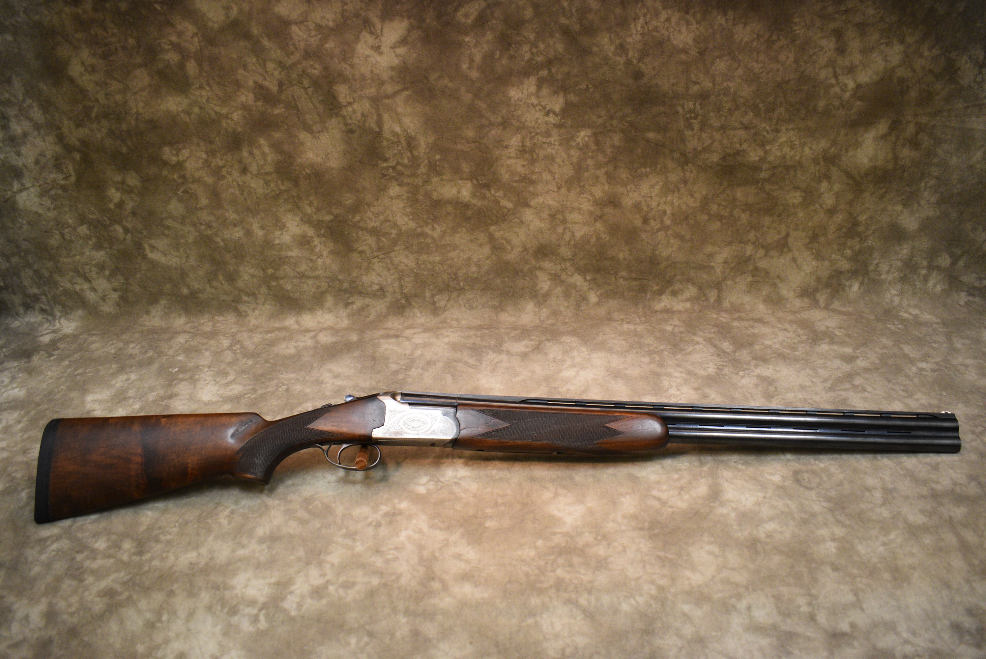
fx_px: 822
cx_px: 493
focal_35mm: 30
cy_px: 330
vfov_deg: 43.7
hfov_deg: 61.9
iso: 1250
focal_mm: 20
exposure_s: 1/125
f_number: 3.5
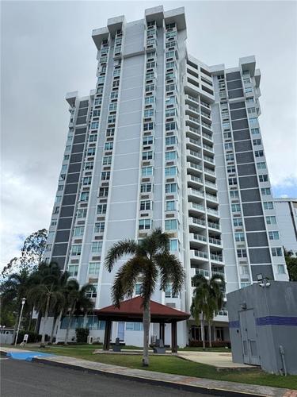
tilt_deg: +25.5
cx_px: 148
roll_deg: -0.4
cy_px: 198
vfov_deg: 71.6
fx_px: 275
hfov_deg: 56.8
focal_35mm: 24
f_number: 1.78
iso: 80
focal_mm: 6.76
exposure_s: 1/3584
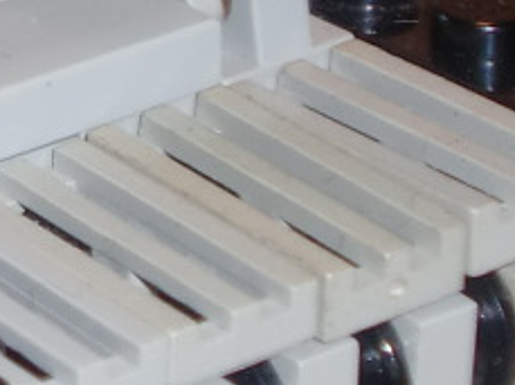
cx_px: -283
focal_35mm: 336
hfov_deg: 5.8
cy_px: -54
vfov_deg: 4.4
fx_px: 4991
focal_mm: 7.91
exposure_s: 1/60
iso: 64
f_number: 3.4
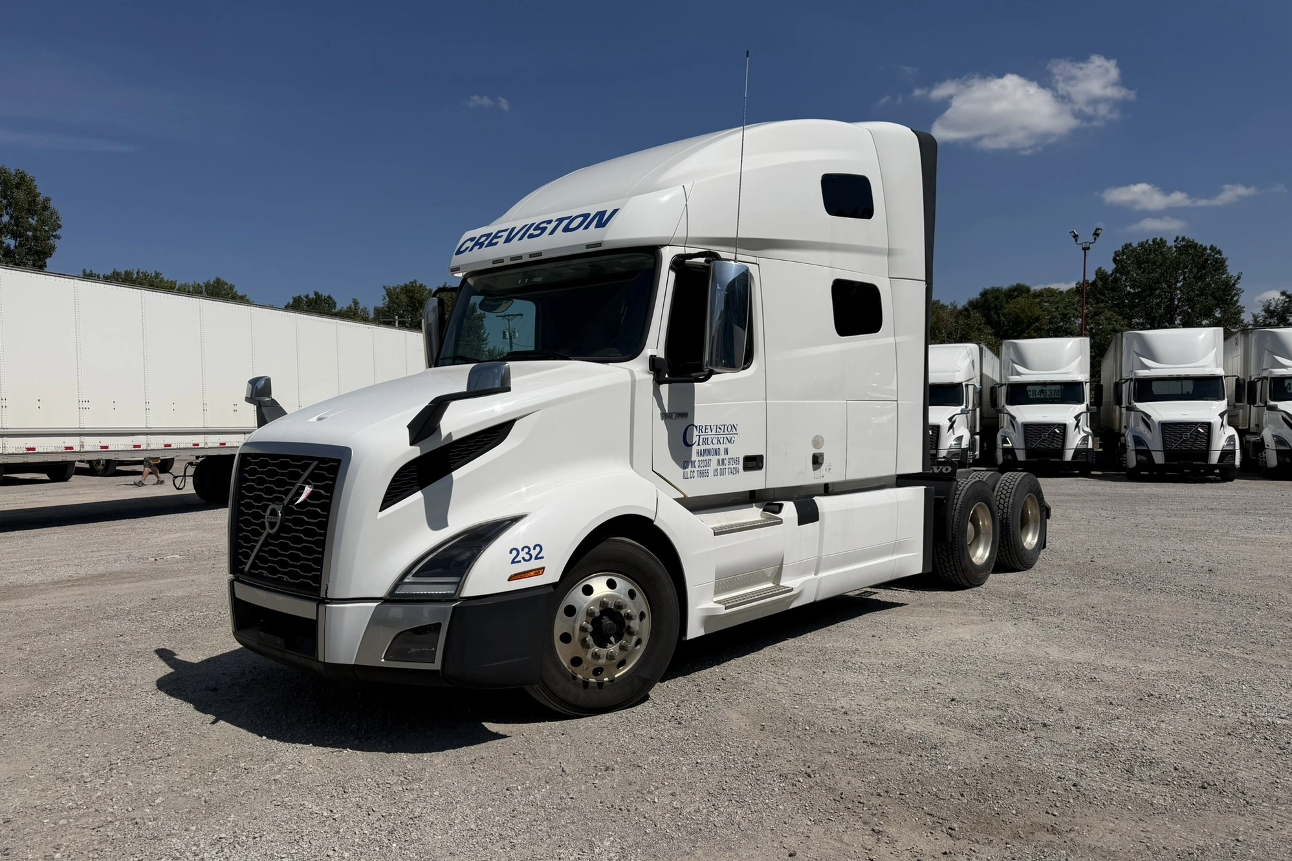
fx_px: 897
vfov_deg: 51.3
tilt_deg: -2.4
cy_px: 453
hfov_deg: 71.5
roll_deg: -1.4
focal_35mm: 25
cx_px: 646
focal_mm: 6.76
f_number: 1.78
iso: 80
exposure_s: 1/14286
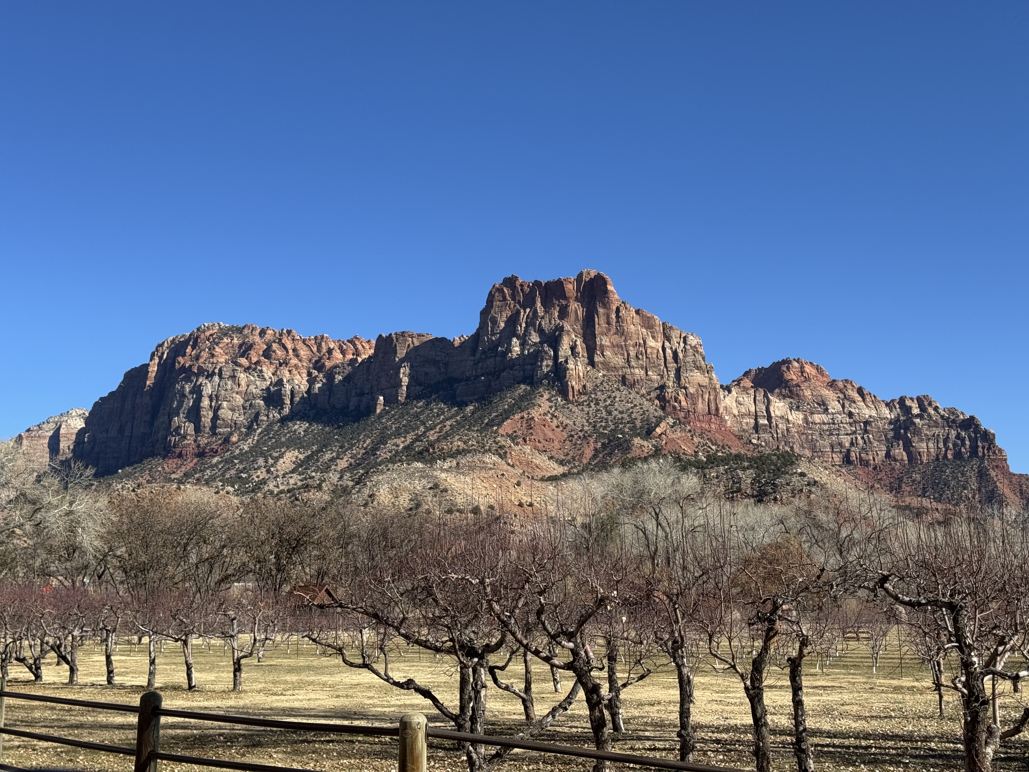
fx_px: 1427
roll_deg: -4.1
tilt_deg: +14.9
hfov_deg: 39.7
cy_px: 386
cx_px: 514
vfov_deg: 30.3
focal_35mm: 48
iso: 64
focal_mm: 6.76
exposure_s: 1/4049
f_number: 1.78
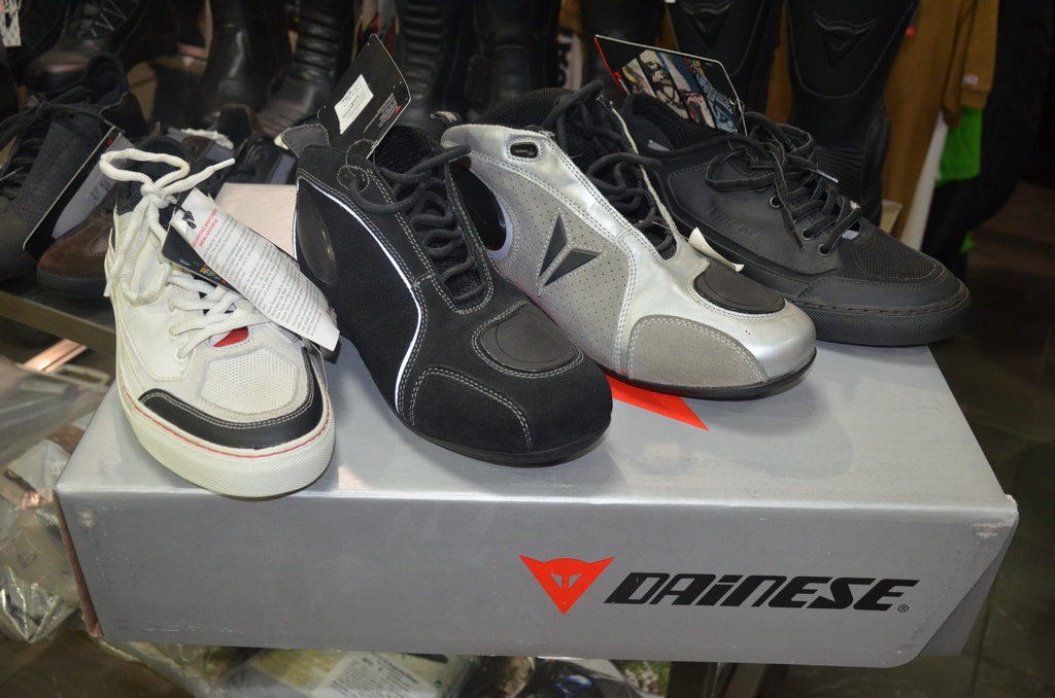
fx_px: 1053
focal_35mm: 36
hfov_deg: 53.2
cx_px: 528
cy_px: 349
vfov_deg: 36.7
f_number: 3.8
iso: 1250
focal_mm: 24
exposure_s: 1/60
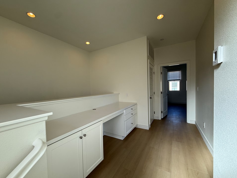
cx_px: 111
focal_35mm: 15
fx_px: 103
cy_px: 91
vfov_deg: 81.7
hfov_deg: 98.0
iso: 64
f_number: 2.2
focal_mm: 2.22
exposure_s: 1/99
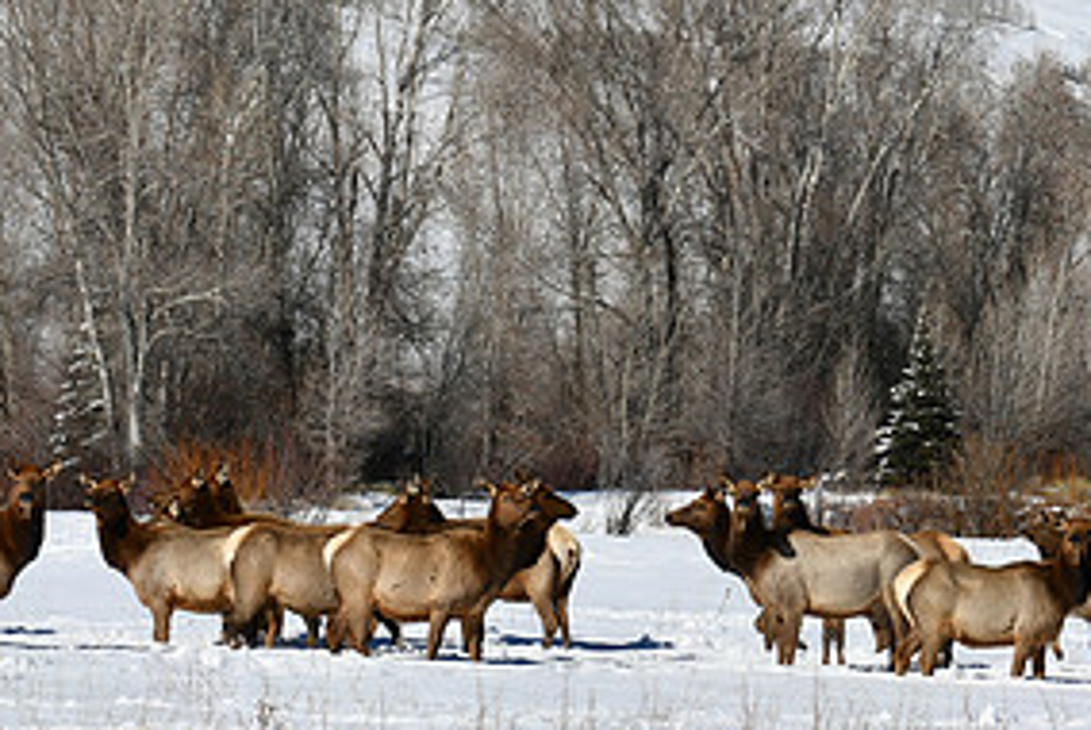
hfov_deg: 5.8
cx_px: 638
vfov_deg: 3.9
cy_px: 117
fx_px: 10769
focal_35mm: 355
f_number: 11
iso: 100
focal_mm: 116
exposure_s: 1/500
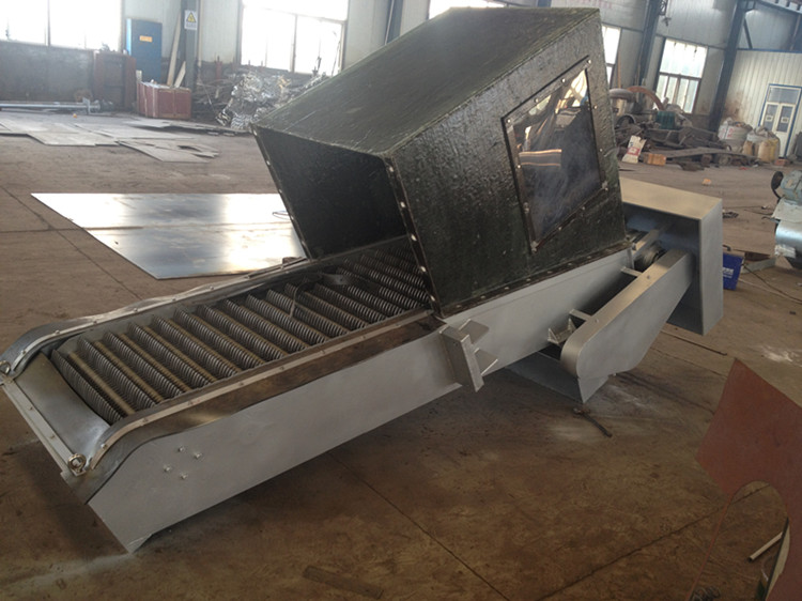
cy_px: 300
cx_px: 401
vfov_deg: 40.7
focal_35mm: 35
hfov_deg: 52.6
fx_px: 811
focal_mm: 4.28
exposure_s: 1/20
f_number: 2.4
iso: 80
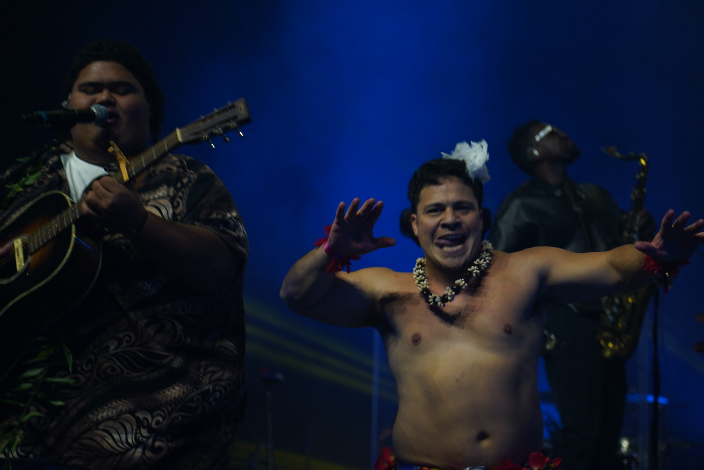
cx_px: 352
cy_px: 235
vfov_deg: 13.0
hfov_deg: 19.5
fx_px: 2053
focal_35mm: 105
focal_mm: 105
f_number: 4
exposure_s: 1/125
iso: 320
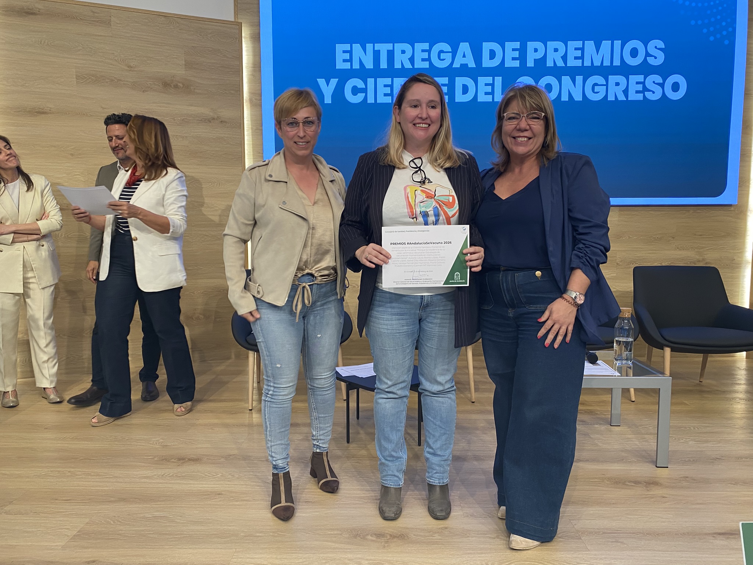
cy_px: 282
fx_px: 566
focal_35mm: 26
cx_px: 376
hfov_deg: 67.3
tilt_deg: -2.4
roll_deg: -1.2
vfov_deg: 53.1
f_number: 1.8
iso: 80
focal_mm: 4.25
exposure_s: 1/50
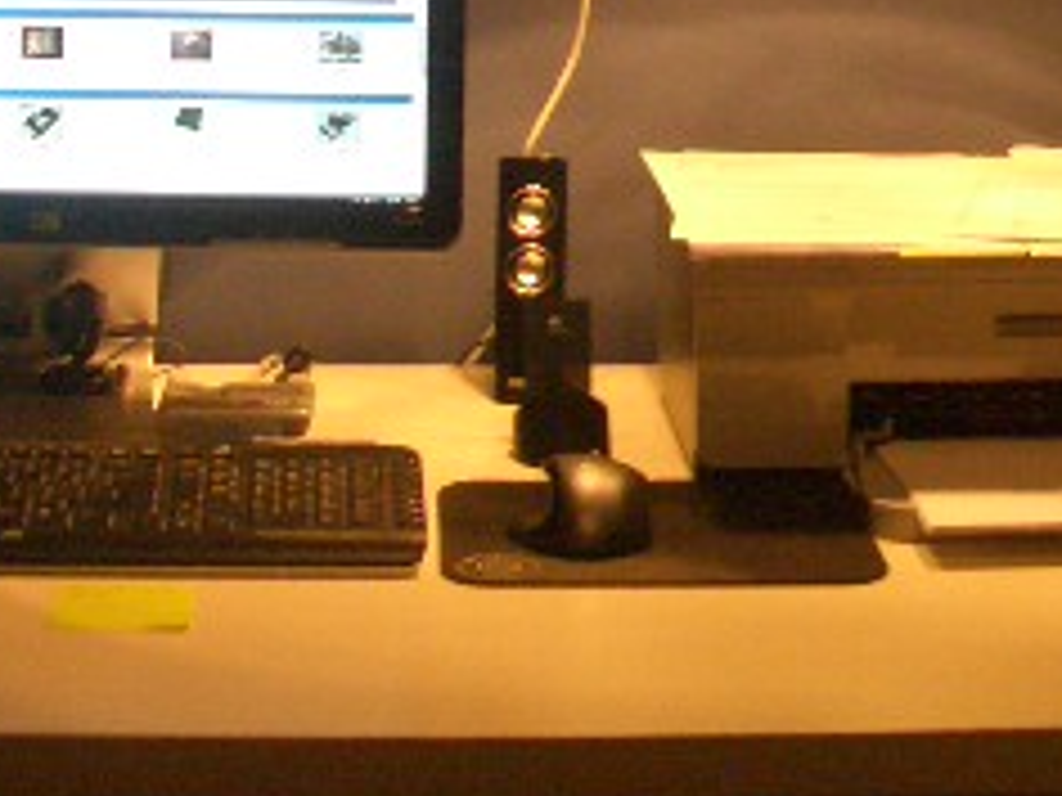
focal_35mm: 95
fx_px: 2915
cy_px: -126
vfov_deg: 15.1
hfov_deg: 20.6
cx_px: 436
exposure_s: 1/50
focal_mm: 5.8
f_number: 2.6
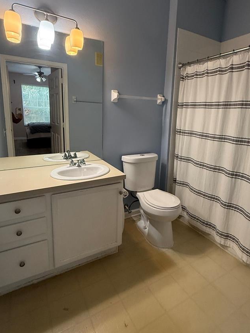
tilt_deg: -9.9
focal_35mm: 20
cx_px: 133
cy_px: 149
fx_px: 193
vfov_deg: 81.5
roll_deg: -2.3
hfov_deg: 65.9
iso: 400
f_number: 2.2
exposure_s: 1/120
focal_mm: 2.22
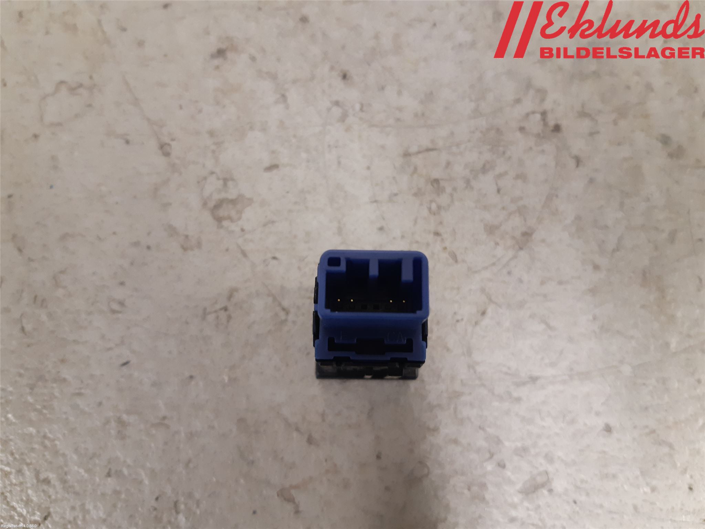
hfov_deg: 67.3
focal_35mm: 26
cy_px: 264
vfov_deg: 53.1
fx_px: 530
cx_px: 352
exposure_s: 1/25
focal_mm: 3.93
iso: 250
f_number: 1.7
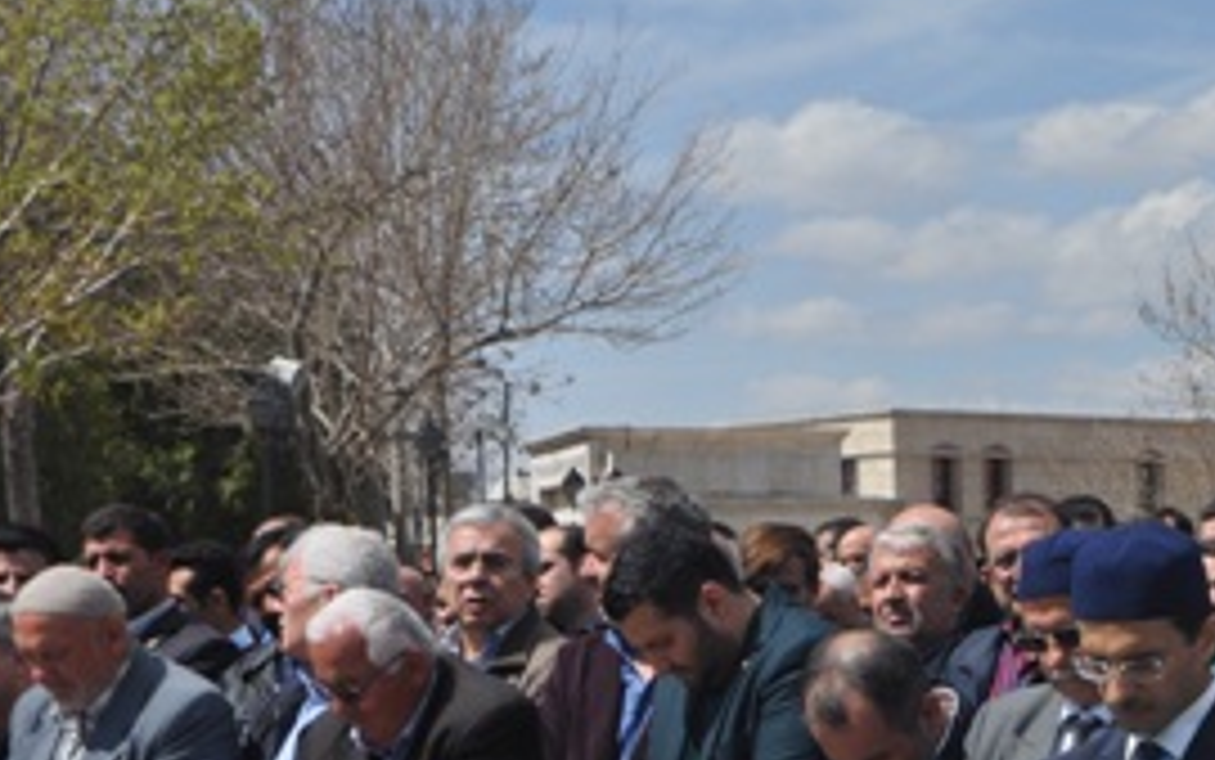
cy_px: 605
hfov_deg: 17.8
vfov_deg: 11.6
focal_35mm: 112
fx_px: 3717
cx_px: 1377
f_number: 10
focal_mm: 31
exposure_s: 1/400
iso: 200
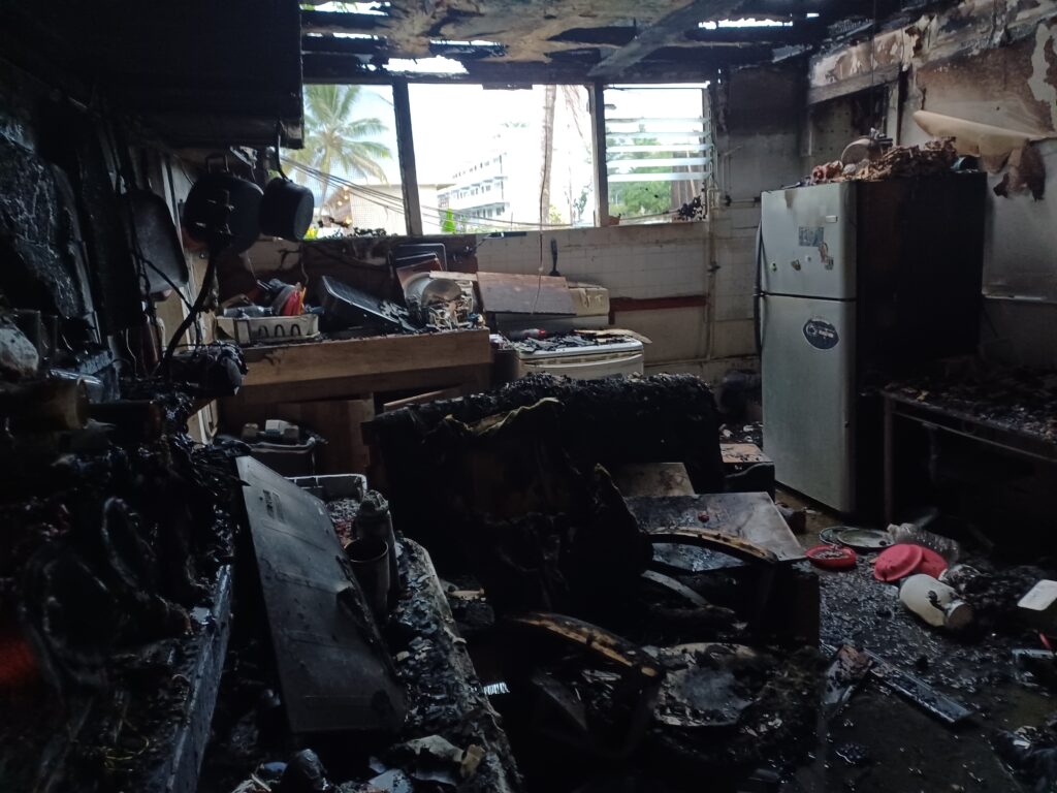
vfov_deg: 54.9
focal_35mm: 25
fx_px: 763
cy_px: 396
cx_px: 528
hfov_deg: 69.4
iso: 640
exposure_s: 1/20
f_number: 1.8
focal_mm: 4.6
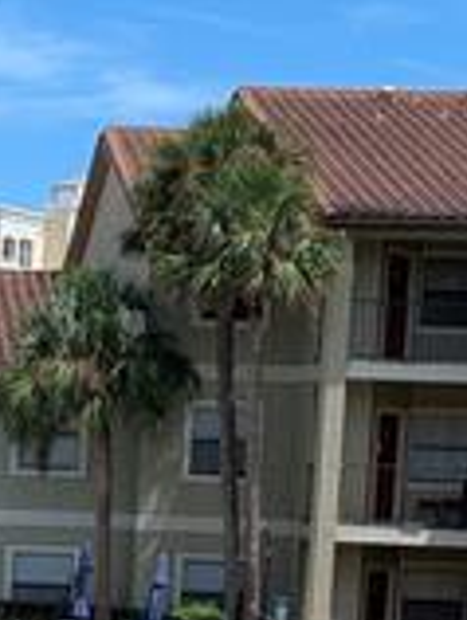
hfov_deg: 12.0
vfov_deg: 16.1
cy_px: 746
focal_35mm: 117
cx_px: -279
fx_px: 2099
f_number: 1.68
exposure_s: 1/1143
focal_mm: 6.9
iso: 22
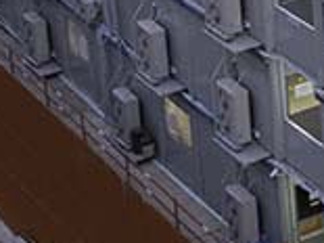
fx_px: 1506
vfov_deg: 8.8
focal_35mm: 161
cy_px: -195
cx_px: 723
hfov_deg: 10.8
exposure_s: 1/20
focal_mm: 4.73
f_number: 2.2
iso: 100
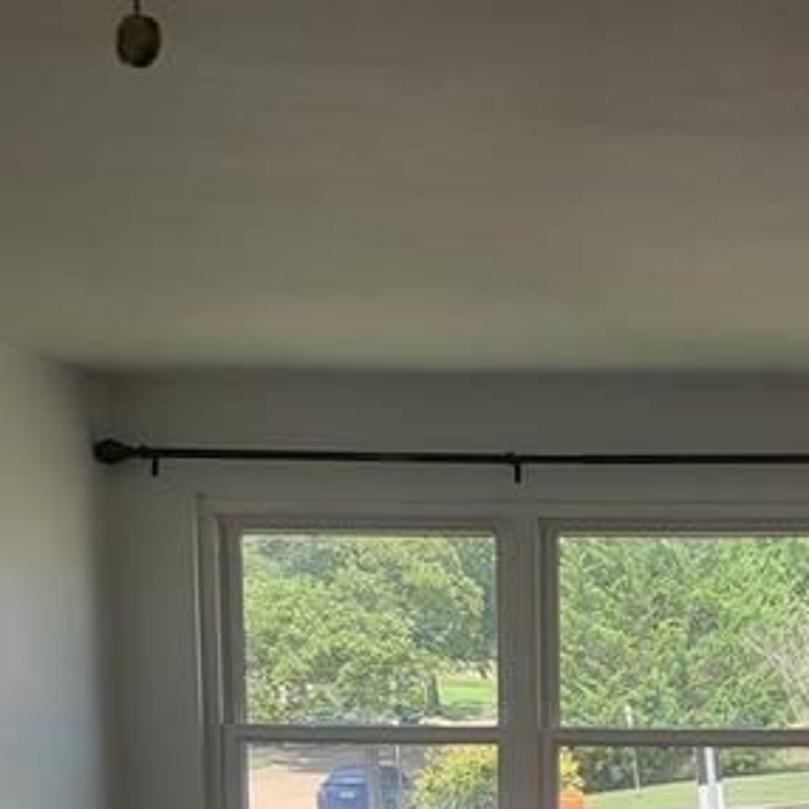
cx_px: 764
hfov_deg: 22.1
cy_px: 905
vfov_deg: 21.5
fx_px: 2010
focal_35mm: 76
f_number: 1.8
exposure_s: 1/126
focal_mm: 6.7
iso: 16
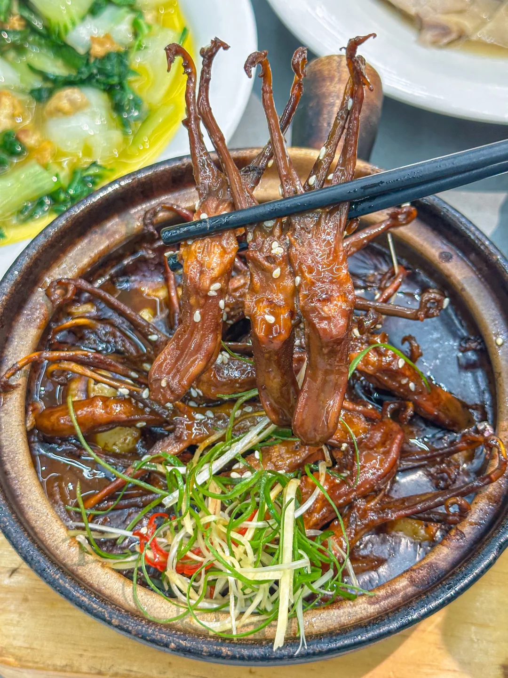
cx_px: 254
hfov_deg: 30.3
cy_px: 339
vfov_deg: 39.7
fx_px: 939
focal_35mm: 48
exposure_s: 1/50
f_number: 1.8
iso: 125
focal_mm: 6.86
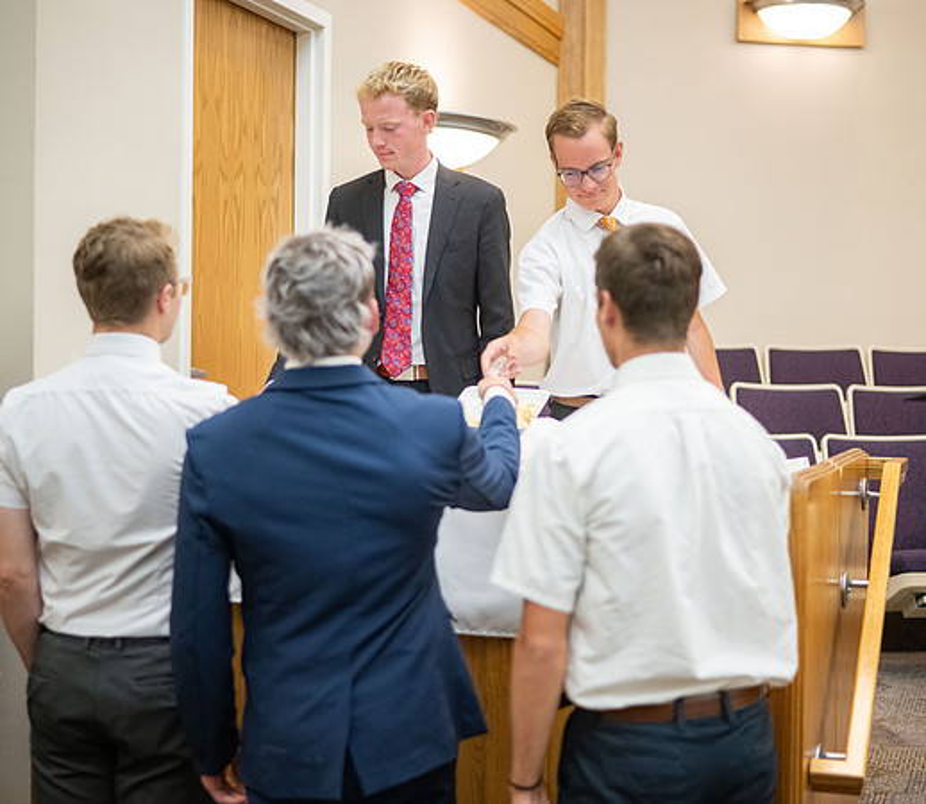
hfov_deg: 30.9
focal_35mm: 59
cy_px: 402
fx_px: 1676
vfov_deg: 27.0
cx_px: 494
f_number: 1.8
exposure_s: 1/400
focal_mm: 50
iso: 1600
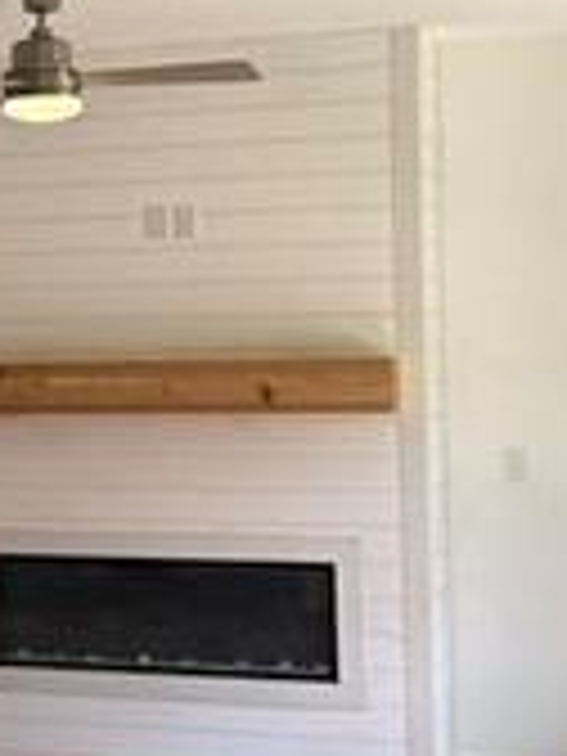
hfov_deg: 12.4
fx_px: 2402
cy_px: 302
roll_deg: +0.6
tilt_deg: +0.3
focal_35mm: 110
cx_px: -414
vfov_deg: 17.9
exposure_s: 1/250
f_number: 1.78
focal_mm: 6.86
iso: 80
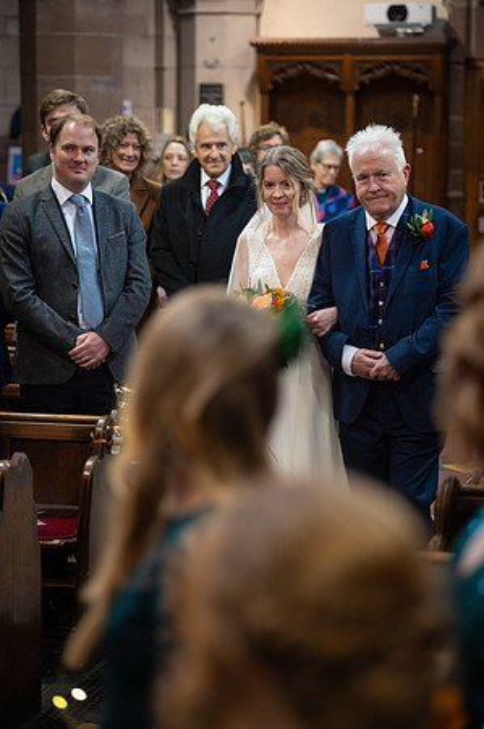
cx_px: 242
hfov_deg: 13.4
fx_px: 2062
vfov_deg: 20.0
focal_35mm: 102
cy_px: 364
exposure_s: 1/160
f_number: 2.8
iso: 1600
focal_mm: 102
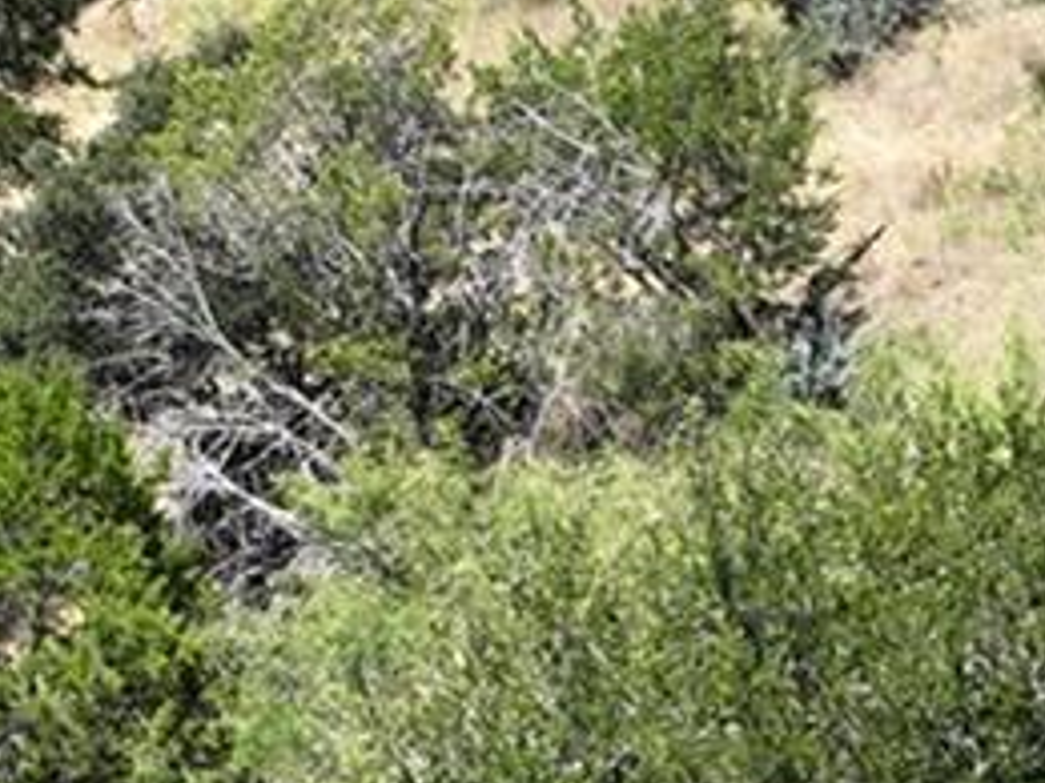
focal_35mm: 189
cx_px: 1133
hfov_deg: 10.3
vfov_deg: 7.6
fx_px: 5706
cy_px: 1341
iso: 100
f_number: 2.8
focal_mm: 12.29
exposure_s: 1/1250
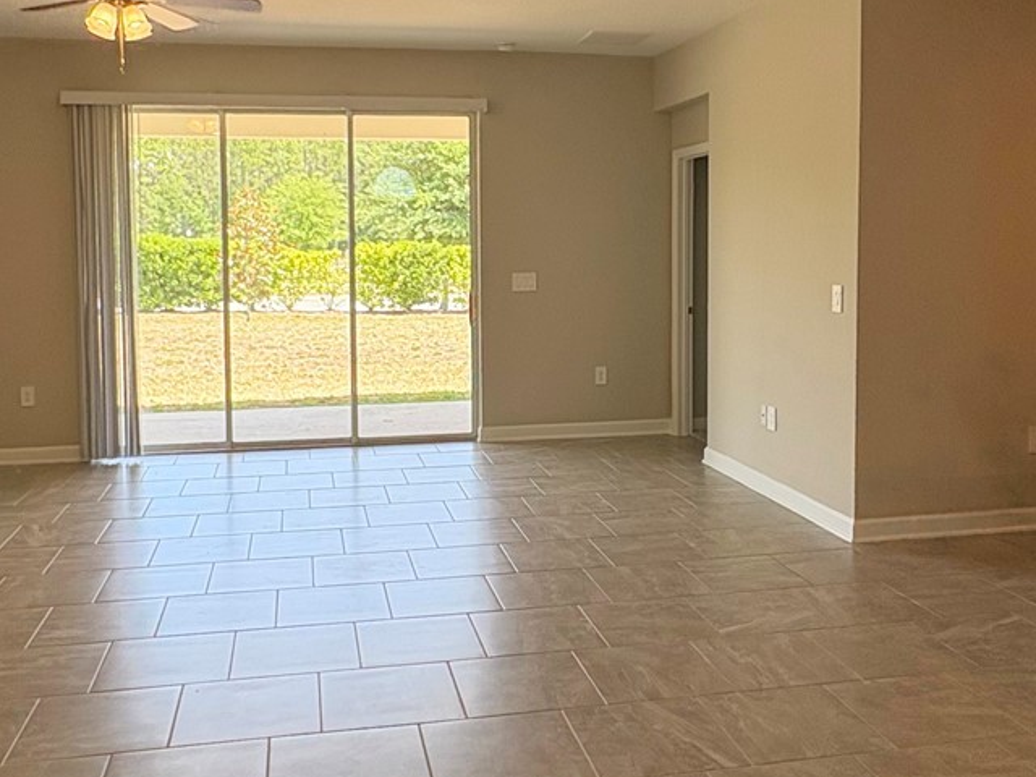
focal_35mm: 35
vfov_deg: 40.4
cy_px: 296
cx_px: 505
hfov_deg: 52.6
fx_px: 1047
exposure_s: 1/165
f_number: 2.2
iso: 64
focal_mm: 2.22
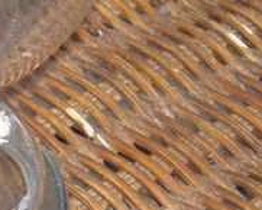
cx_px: -148
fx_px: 2304
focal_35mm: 297
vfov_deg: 5.2
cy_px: 103
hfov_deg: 6.4
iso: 200
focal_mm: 11.3
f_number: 3.3
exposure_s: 1/60
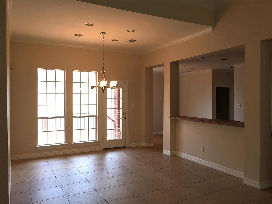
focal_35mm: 29
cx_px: 136
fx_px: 228
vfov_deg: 48.2
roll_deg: -1.7
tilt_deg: +0.1
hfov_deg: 61.7
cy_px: 102
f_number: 2.2
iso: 32
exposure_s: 1/124
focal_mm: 4.15
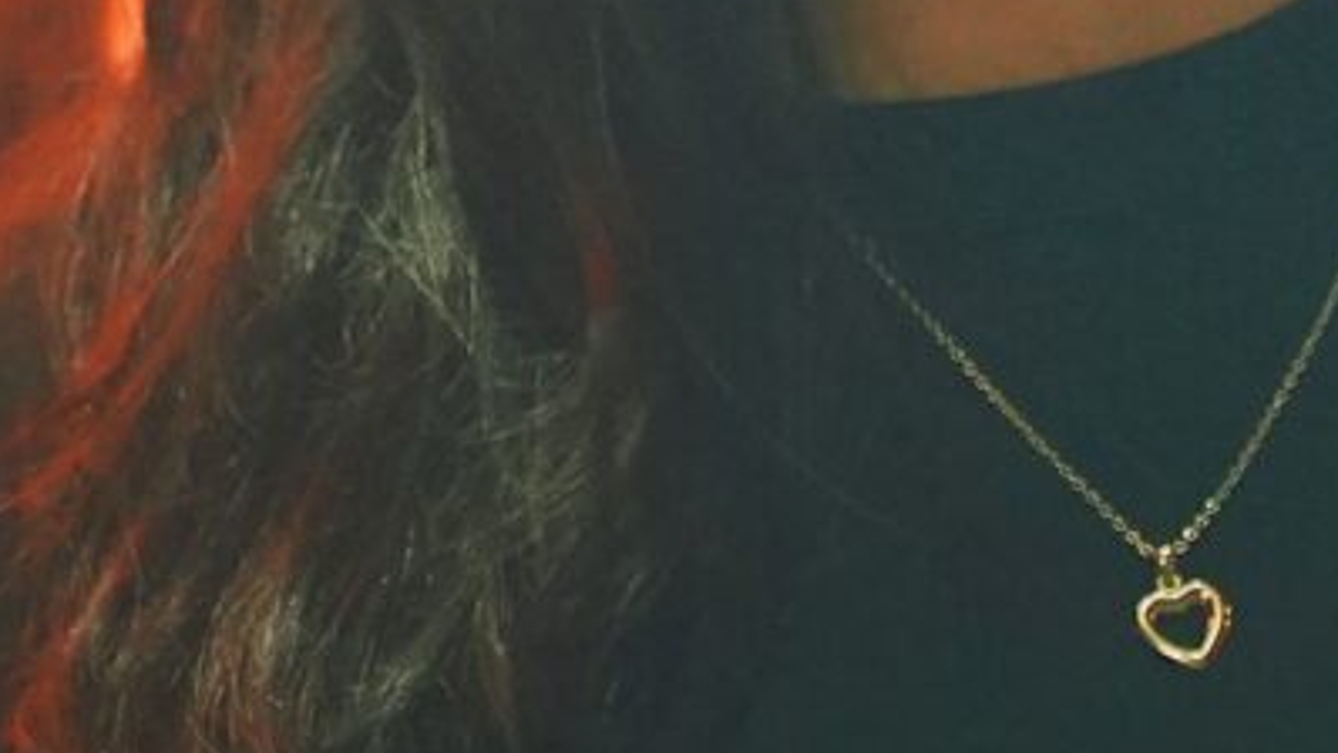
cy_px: -563
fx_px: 11248
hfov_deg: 6.8
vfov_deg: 3.8
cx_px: 736
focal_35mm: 317
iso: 2000
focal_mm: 47
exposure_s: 1/160
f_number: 2.8
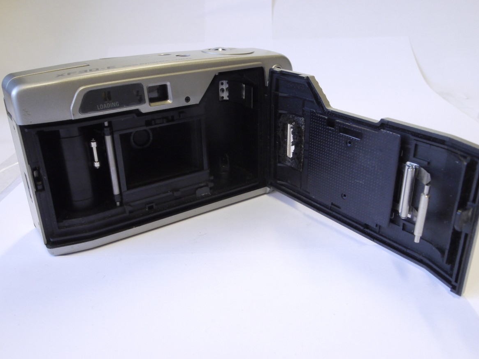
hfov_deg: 55.3
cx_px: 246
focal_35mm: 33
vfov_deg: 42.9
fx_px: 457
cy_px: 182
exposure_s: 1/20
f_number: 11
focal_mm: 16
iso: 800
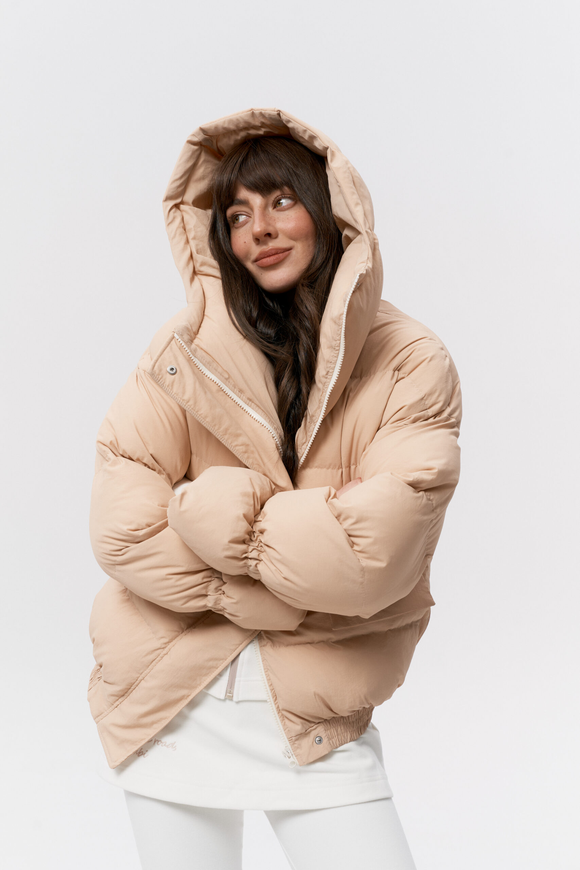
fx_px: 1136
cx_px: 290
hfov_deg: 28.7
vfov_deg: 41.9
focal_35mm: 47
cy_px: 435
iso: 100
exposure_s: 1/125
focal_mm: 47
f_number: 7.1
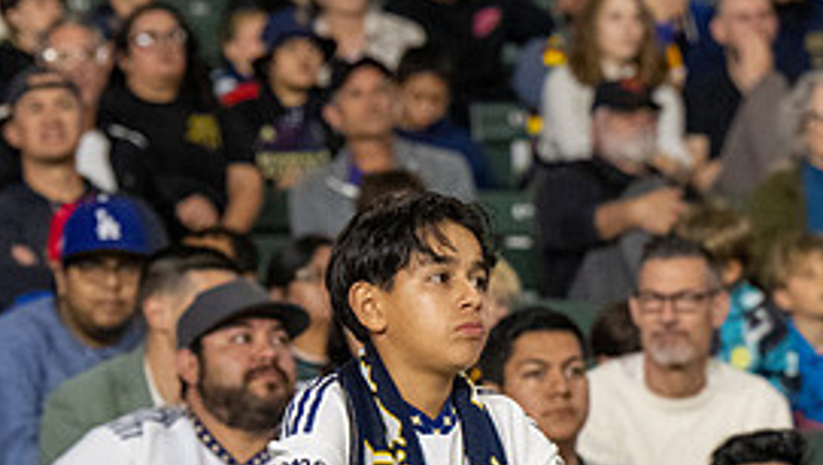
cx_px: 417
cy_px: 360
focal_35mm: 270
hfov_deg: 8.0
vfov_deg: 4.5
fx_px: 5897
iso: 4000
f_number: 4
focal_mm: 103
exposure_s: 1/400
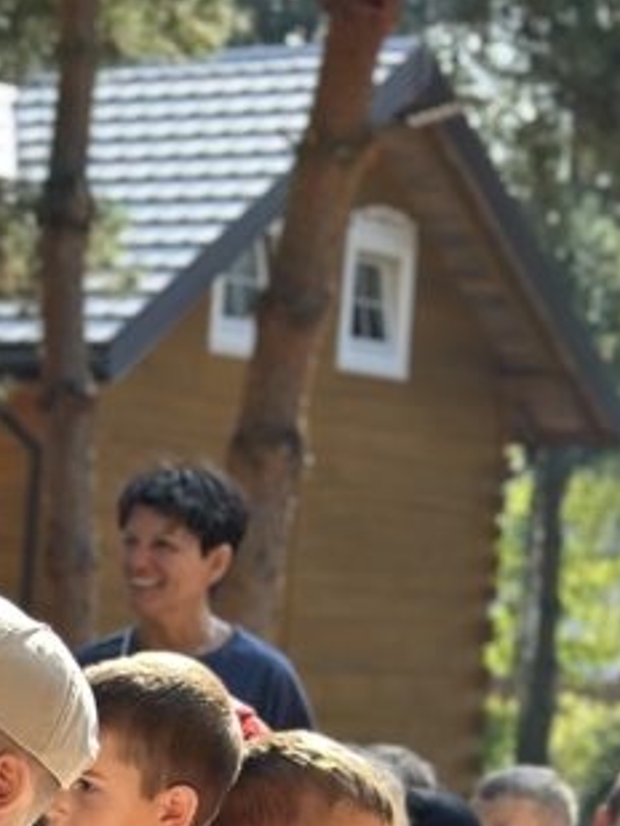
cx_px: -227
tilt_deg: -8.0
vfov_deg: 11.9
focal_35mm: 159
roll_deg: -5.2
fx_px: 3794
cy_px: 1176
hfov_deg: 9.2
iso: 80
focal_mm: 6.86
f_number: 1.78
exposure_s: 1/850
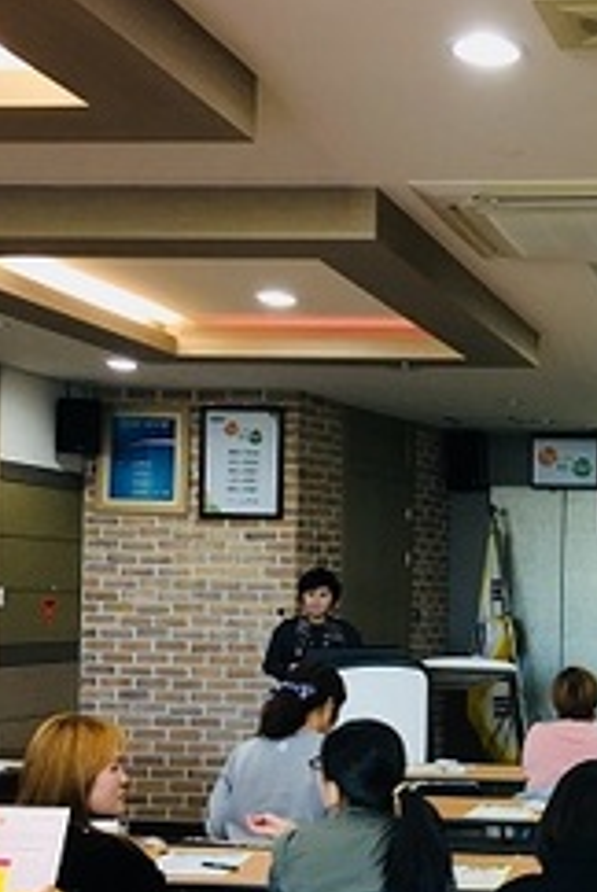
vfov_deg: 32.6
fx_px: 1513
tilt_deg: -0.7
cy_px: 597
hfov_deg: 21.0
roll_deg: -0.9
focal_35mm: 61
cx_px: 693
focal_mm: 4.15
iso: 100
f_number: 2.2
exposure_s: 1/30
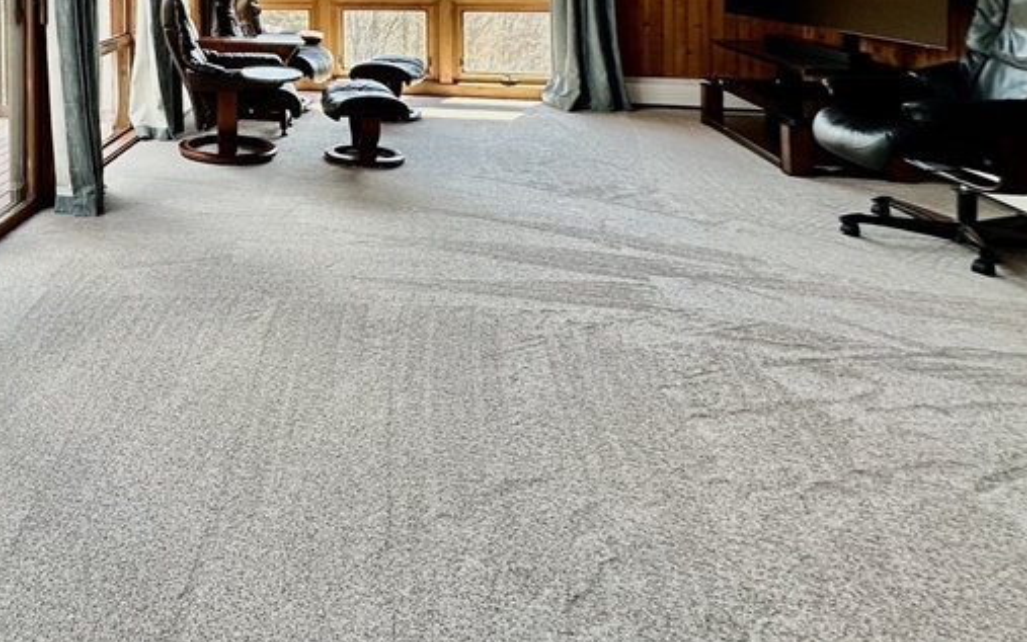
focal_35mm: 30
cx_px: 105
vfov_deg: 36.3
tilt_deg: -1.3
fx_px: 840
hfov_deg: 54.8
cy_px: -43
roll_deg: +0.2
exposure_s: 1/190
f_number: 2.2
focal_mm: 2.22
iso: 40
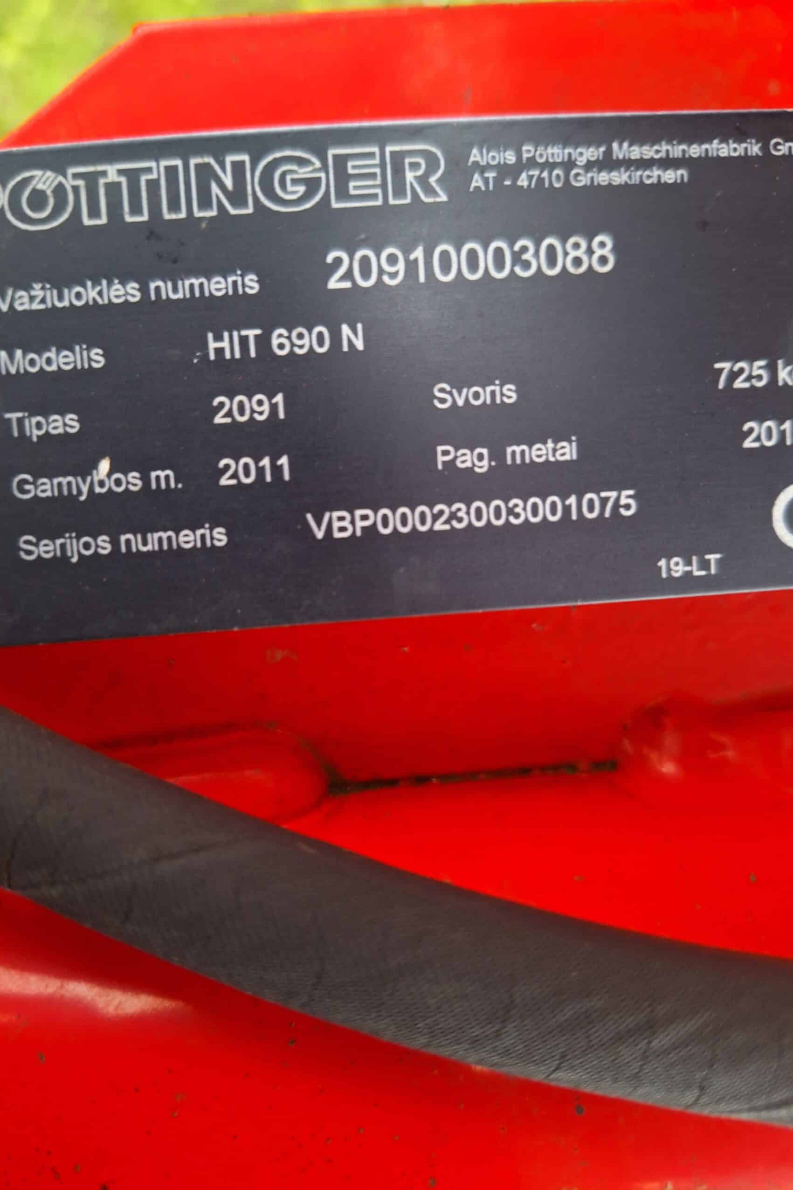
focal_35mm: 24
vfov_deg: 73.7
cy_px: 596
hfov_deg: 53.1
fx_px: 793
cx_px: 369
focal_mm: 5.54
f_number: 1.8
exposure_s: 1/20
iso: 500
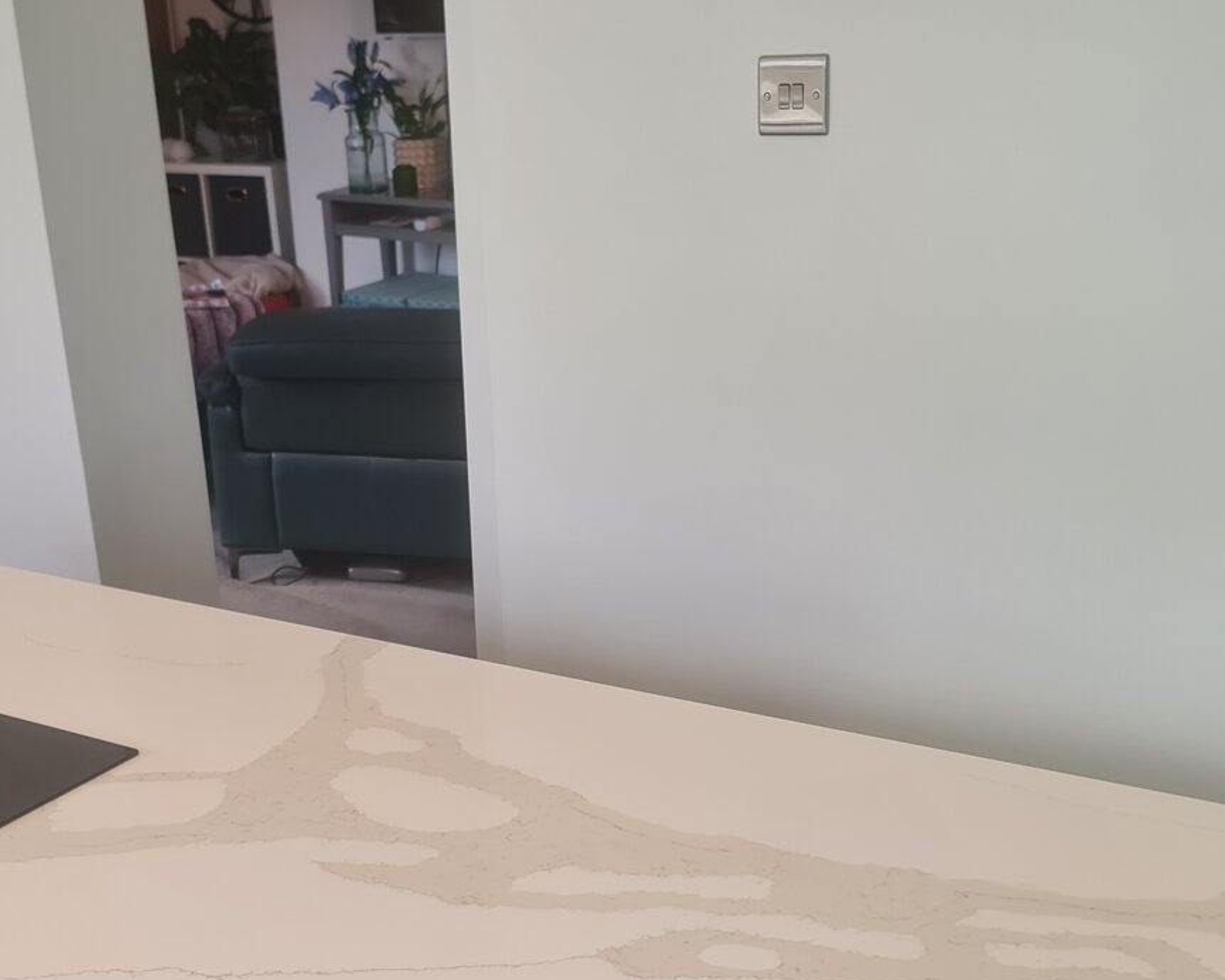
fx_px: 1849
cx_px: 415
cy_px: 764
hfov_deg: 36.3
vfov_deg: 29.1
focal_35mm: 51
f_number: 1.8
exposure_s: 1/100
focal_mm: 7
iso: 50
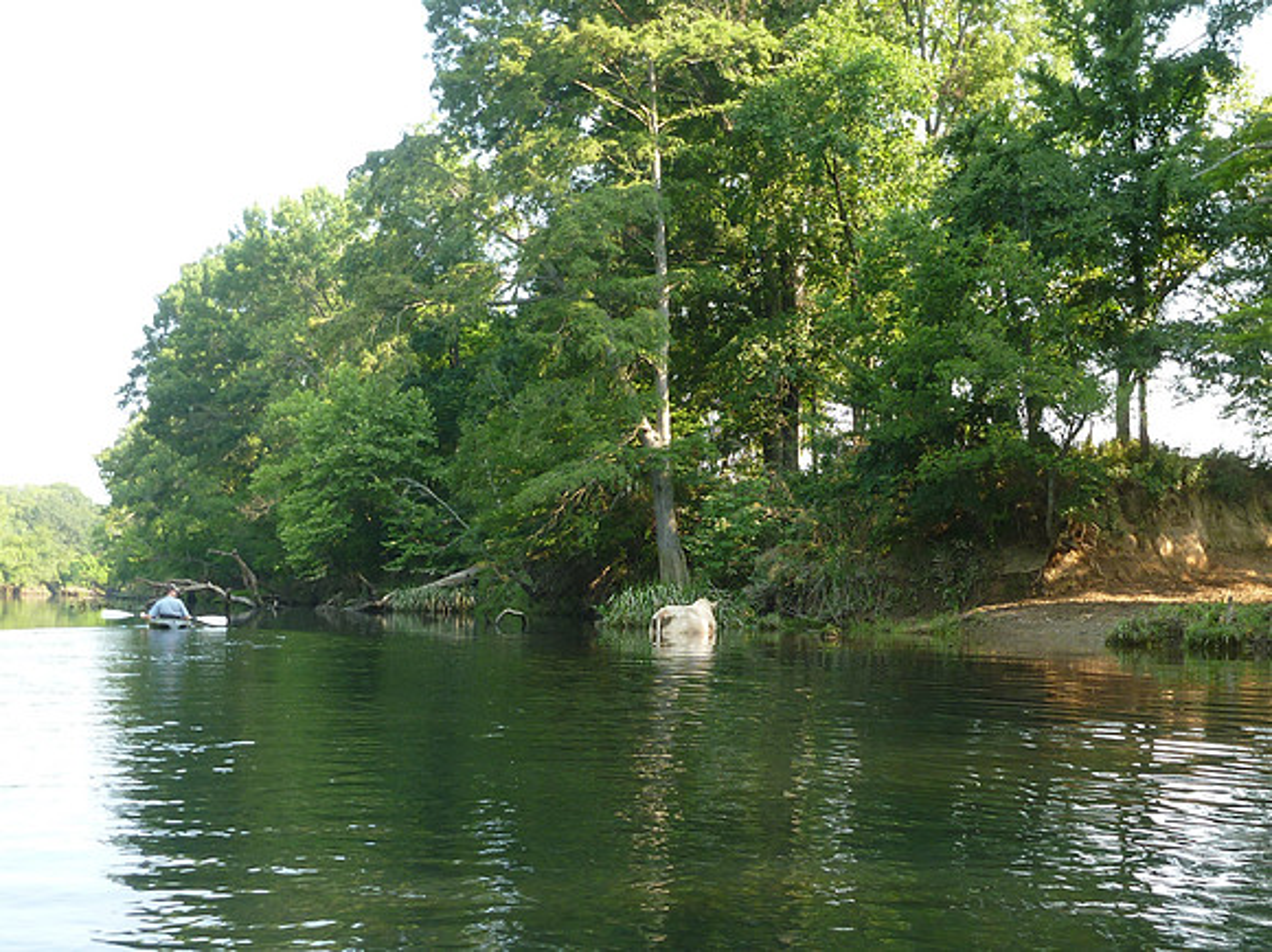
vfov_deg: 49.7
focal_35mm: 28
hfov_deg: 63.5
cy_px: 476
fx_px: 1028
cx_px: 636
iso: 100
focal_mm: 4.9
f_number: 3.3
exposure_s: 1/100
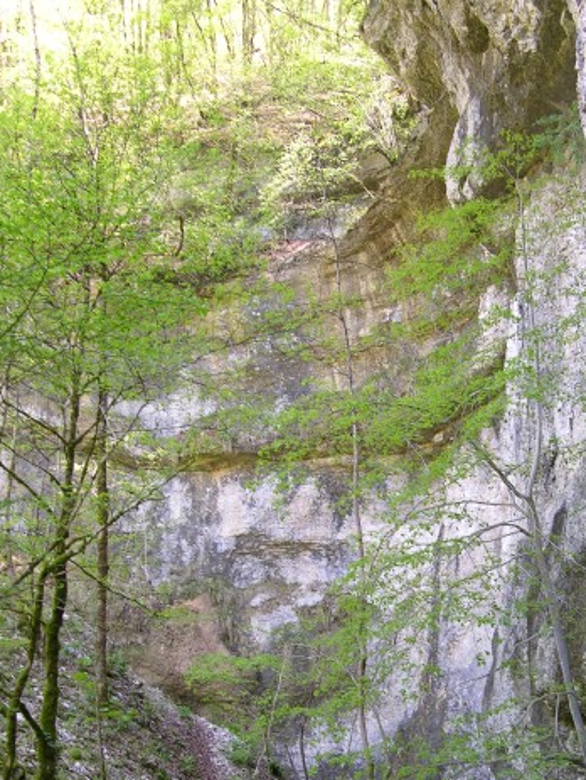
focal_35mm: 58
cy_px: 559
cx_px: 441
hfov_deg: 25.0
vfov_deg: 32.7
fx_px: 1307
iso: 50
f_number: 2.8
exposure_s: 1/22
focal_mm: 8.9
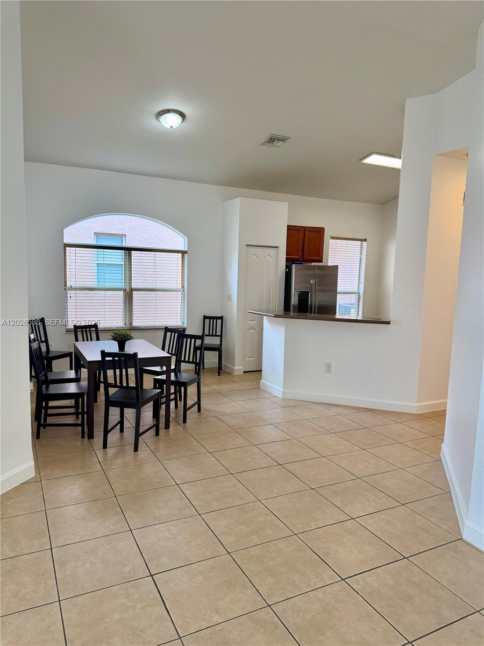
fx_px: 447
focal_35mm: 24
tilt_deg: -7.0
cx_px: 242
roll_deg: -1.7
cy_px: 323
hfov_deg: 56.8
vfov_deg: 71.6
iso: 160
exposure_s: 1/217
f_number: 1.78
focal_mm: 6.76
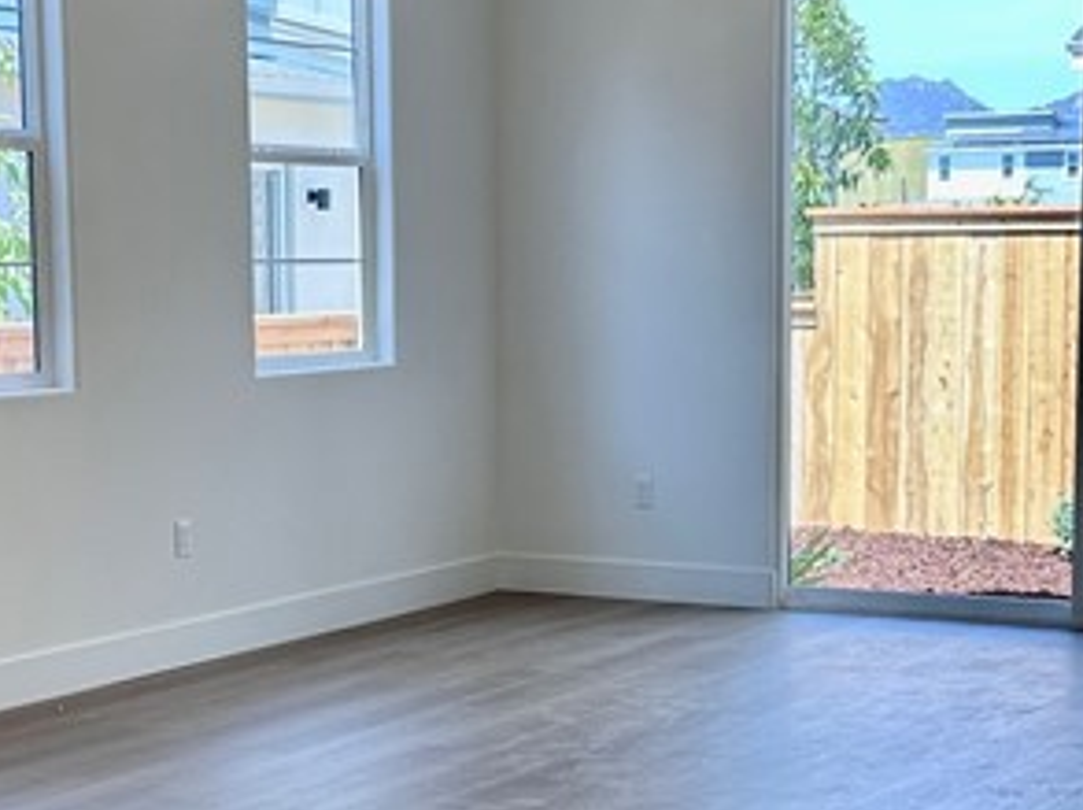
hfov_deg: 23.3
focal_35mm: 84
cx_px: 554
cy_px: 581
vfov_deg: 17.5
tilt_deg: -8.5
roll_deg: -0.2
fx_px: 2625
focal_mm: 6.86
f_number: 1.78
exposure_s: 1/458
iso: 80
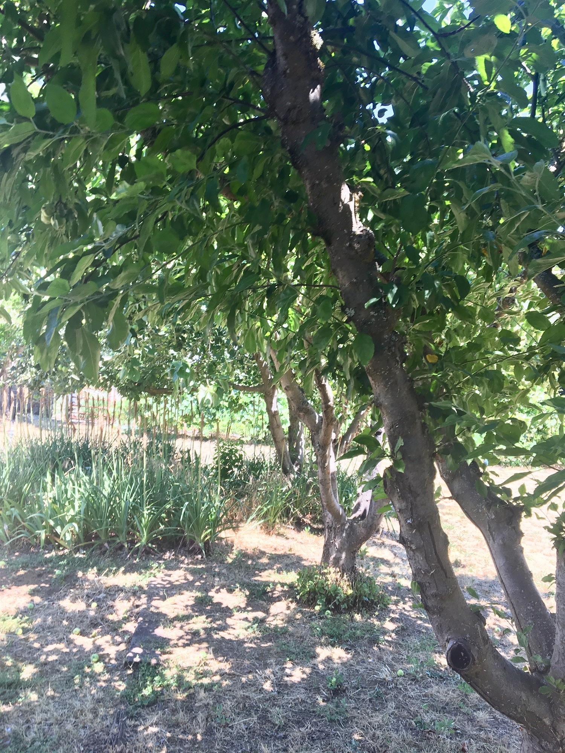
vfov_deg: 61.7
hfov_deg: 48.2
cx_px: 282
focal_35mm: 29
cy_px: 376
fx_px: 631
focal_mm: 4.15
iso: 25
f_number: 2.2
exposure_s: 1/120
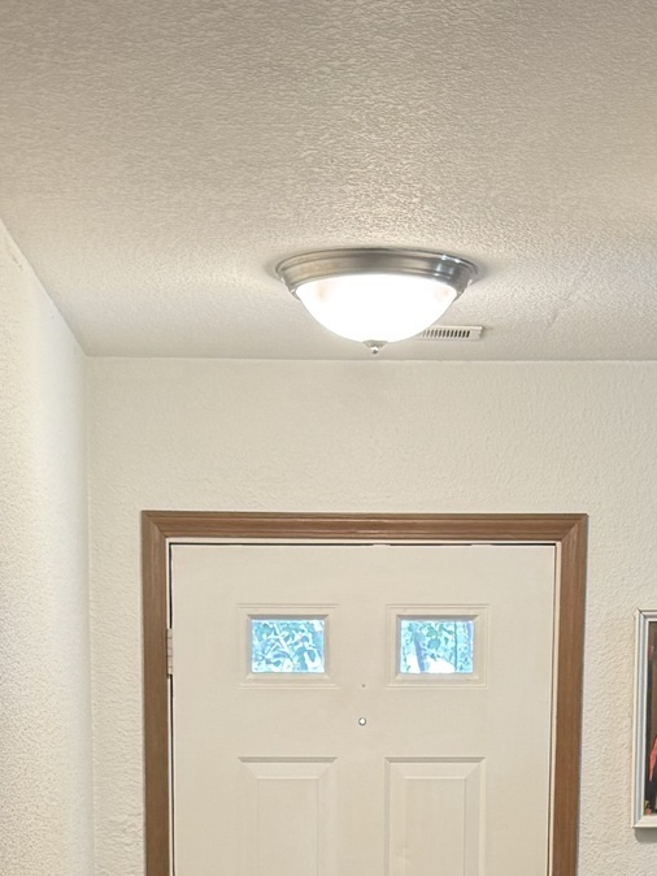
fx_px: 2074
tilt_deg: -6.9
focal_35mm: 82
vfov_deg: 22.0
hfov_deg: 18.0
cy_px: 1059
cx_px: 310
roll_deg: +0.0
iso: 100
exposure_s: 1/60
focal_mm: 6.76
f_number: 1.78
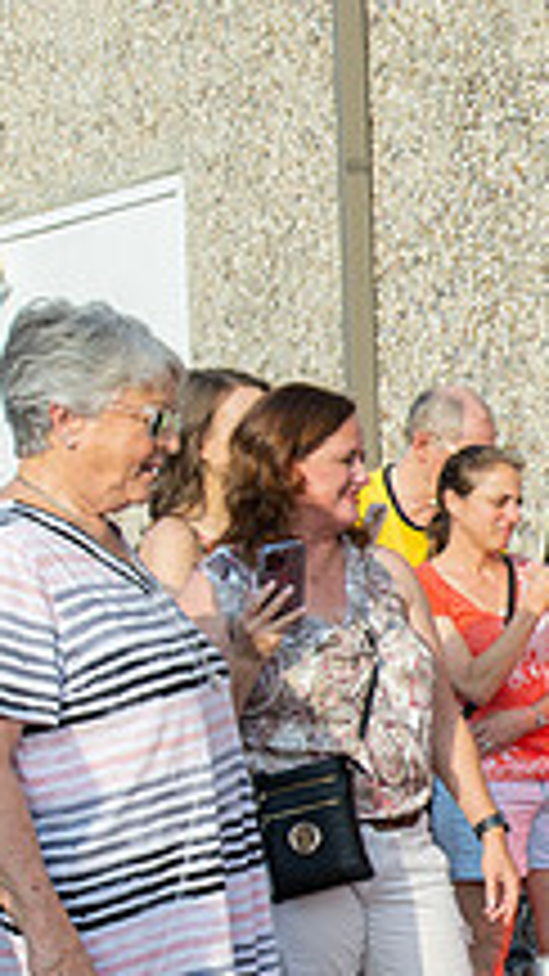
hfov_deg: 11.1
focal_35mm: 98
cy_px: 744
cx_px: 1143
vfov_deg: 21.6
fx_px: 2537
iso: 160
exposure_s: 1/250
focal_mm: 35
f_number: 8
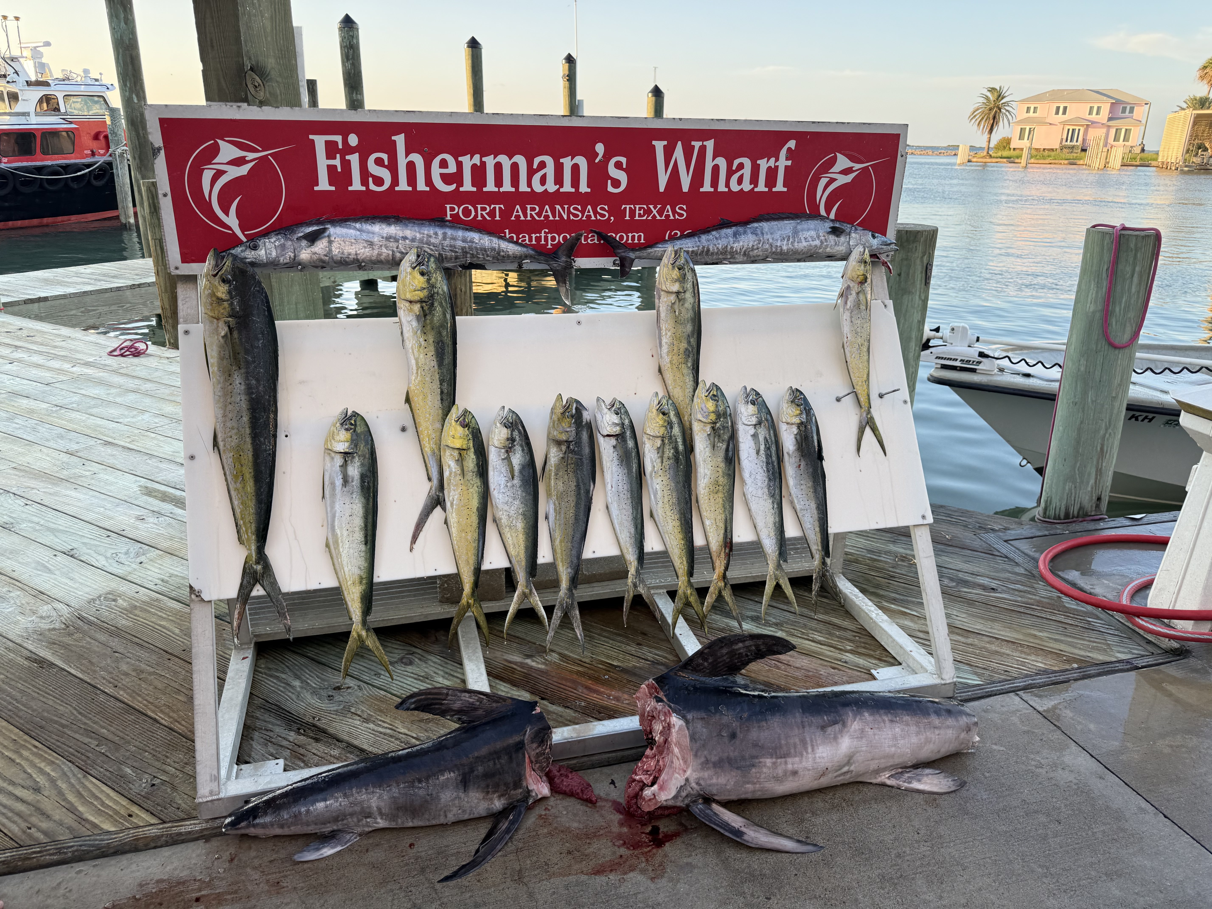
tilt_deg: -22.6
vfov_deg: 56.8
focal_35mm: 24
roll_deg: +0.8
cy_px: 454
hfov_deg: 71.6
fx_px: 840
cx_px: 606
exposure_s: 1/399
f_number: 1.78
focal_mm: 6.76
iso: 80
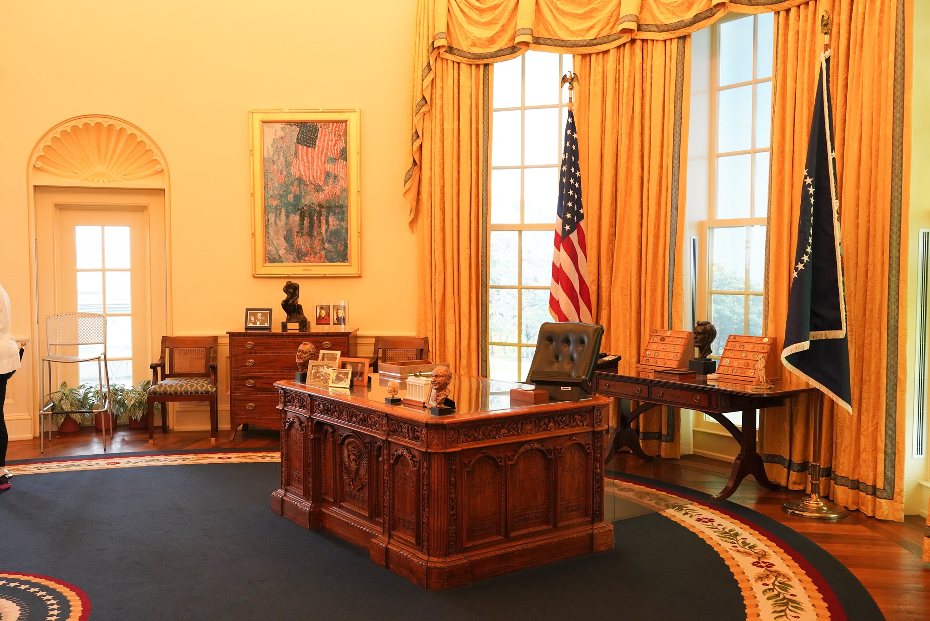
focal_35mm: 37
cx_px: 465
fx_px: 956
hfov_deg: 51.9
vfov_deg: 36.0
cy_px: 310
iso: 4000
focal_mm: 37
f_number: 7.1
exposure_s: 1/100
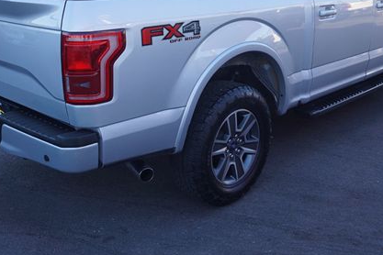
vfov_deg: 28.8
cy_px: 64
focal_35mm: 46
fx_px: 489
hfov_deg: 42.7
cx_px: 186
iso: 100
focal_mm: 20
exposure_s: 1/80
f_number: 5.6
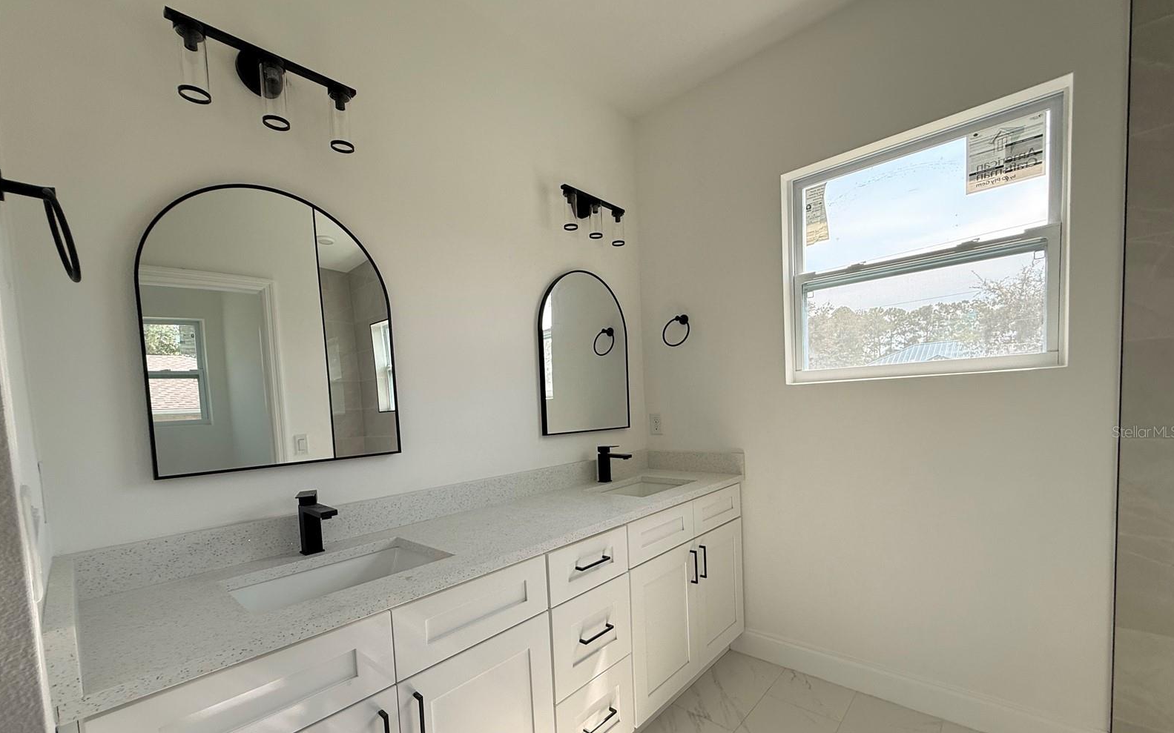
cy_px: 431
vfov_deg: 74.1
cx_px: 589
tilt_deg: -3.9
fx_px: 480
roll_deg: +2.2
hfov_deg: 101.5
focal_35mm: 15
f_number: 2.2
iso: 64
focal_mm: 2.22
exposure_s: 1/318
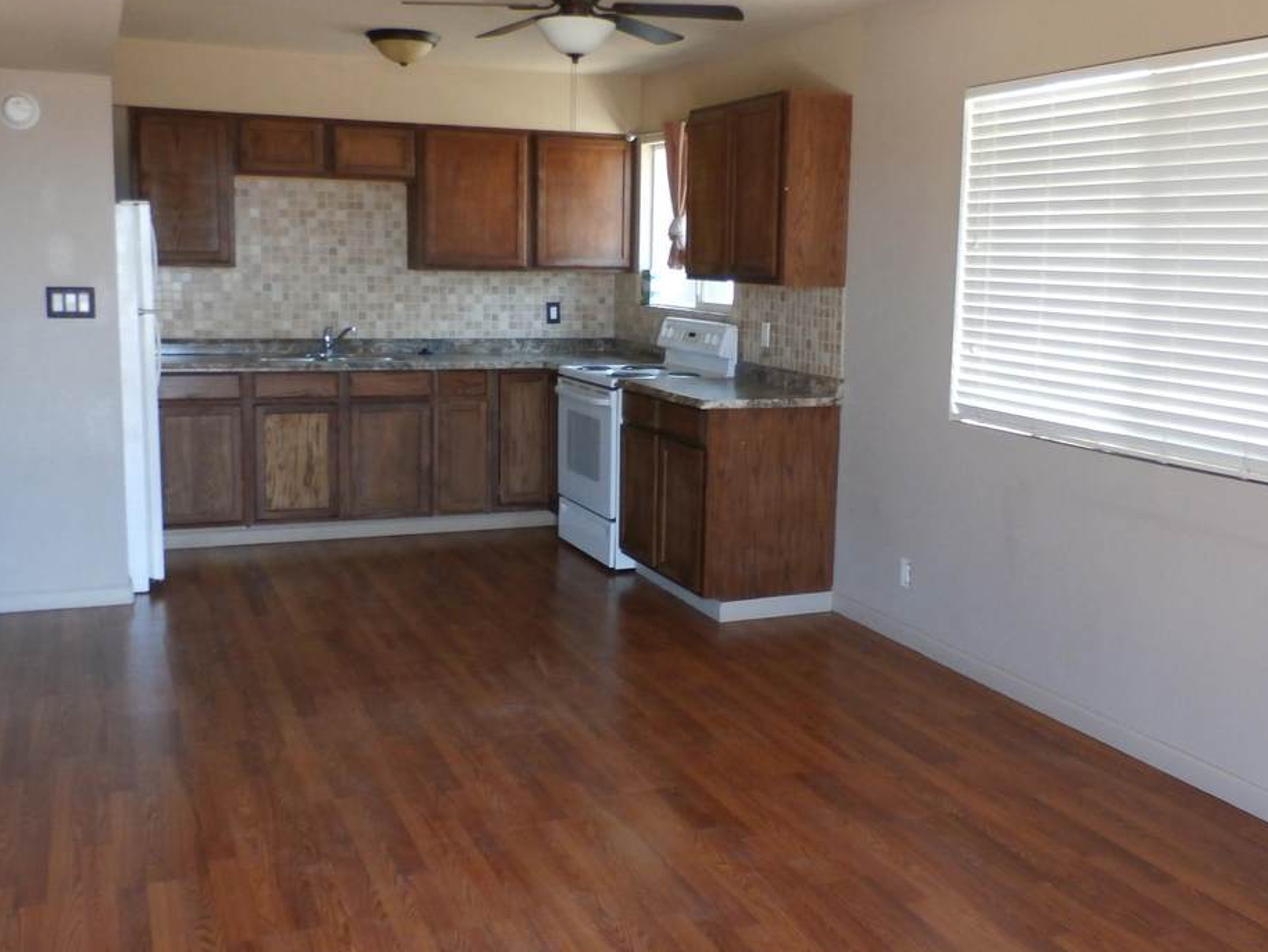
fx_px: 1282
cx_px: 683
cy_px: 452
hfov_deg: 52.6
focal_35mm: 35
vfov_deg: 40.7
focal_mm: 4.5
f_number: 3
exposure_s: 1/40
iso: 200
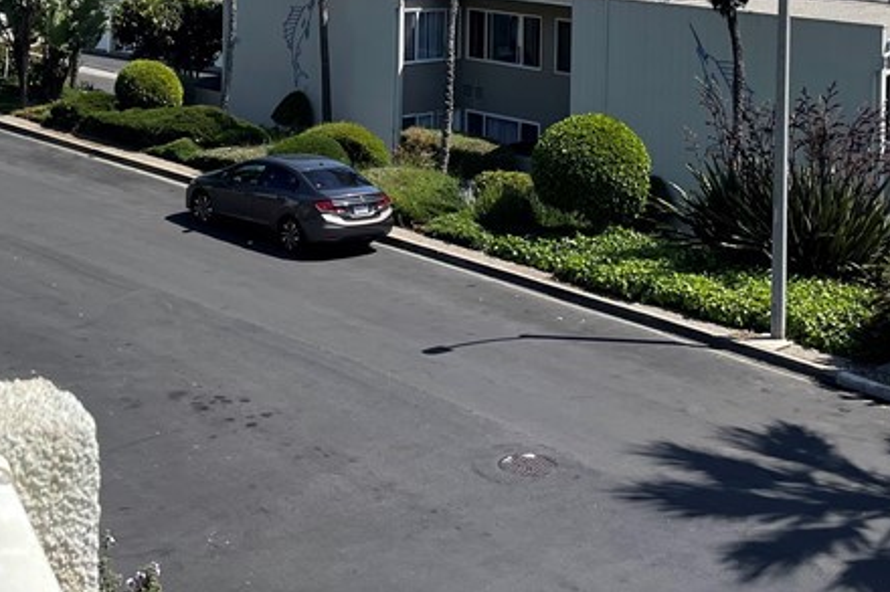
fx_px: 1557
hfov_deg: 31.9
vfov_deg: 20.2
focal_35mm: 63
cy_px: -115
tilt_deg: -1.4
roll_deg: -0.3
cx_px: 382
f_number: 1.6
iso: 32
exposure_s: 1/4464
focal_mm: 4.2
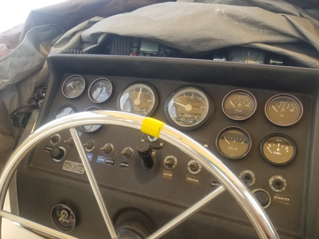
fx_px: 240
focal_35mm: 26
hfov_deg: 67.3
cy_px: 120
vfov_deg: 53.1
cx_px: 160
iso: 50
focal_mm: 4.25
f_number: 1.7
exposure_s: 1/211
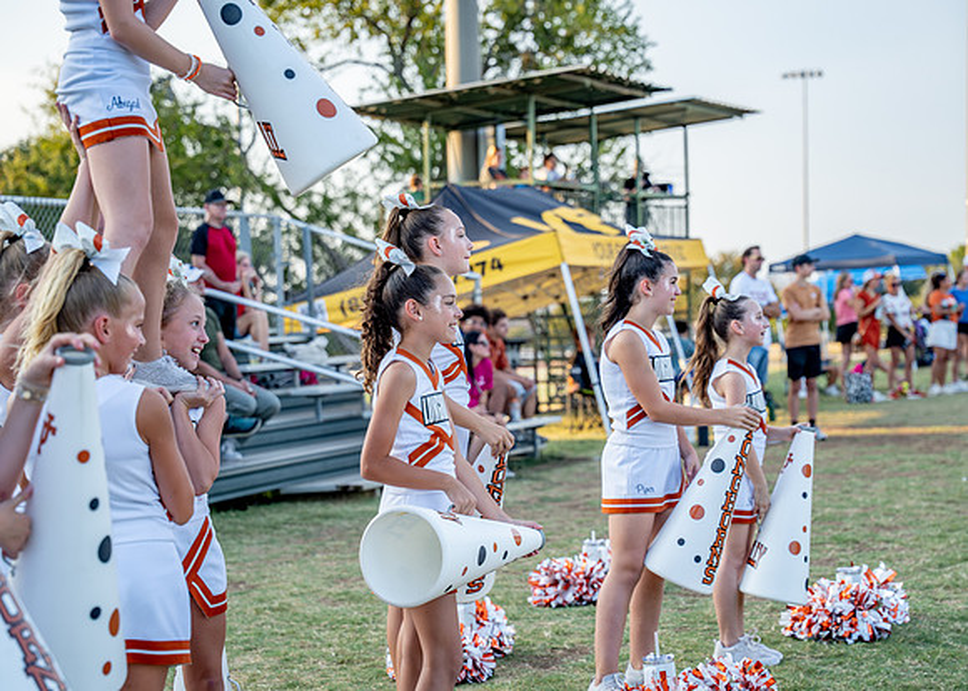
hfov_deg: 25.6
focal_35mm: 77
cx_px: 498
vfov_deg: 18.4
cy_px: 328
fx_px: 2127
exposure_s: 1/1000
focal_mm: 62.3
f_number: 2.8
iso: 200
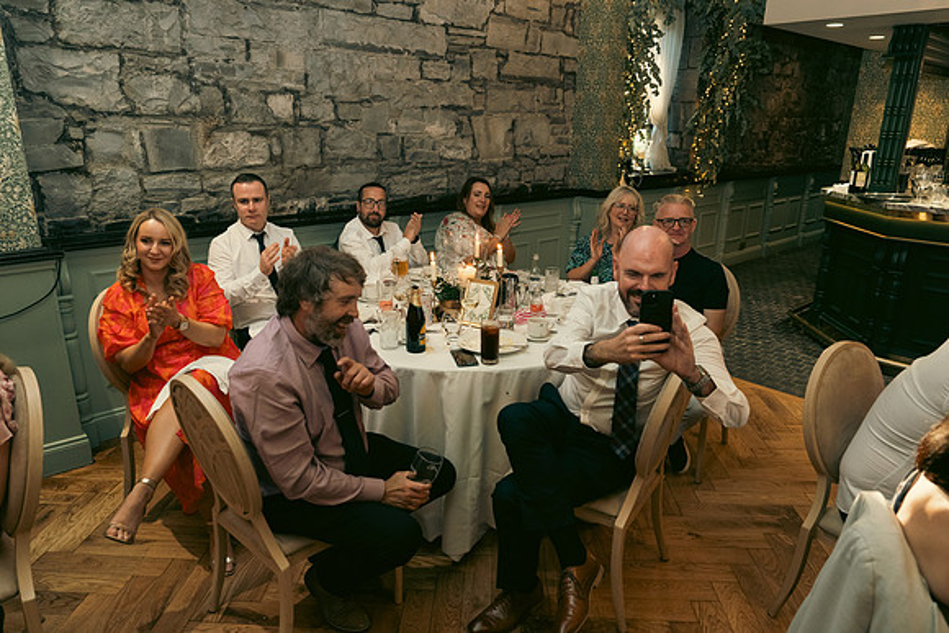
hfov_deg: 73.7
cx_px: 474
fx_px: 633
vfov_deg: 53.2
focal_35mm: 24
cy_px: 316
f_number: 3.5
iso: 2500
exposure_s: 1/160
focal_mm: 24
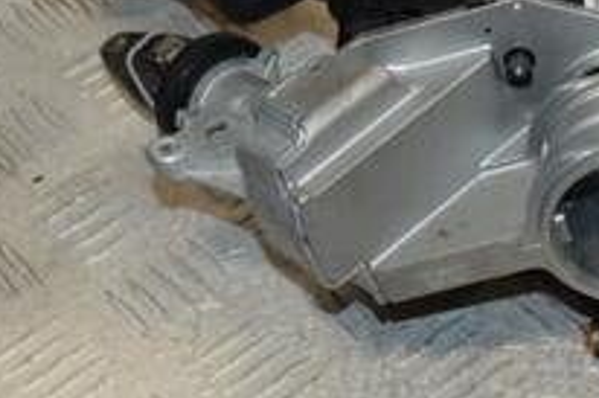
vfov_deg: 9.7
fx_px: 2328
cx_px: 576
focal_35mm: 140
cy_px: 55
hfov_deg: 14.5
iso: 800
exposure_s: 1/200
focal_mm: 32
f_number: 5.6
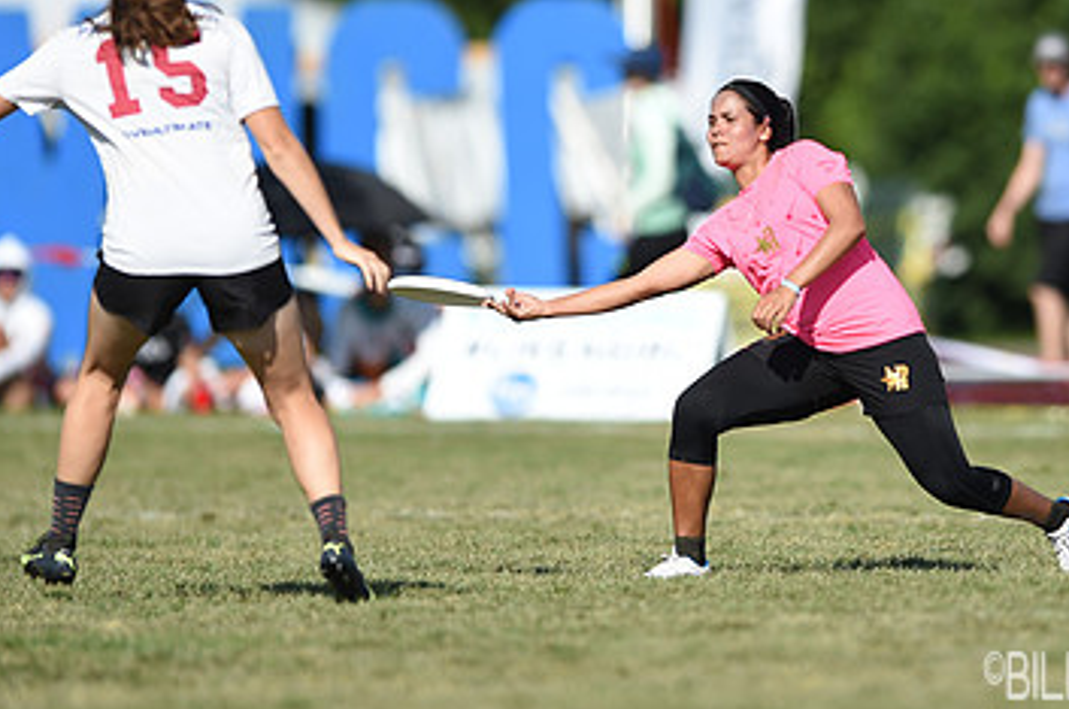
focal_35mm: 658
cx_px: 790
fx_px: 19503
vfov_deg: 2.1
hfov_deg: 3.1
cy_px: 217
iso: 100
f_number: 3.5
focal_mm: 400
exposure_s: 1/2000
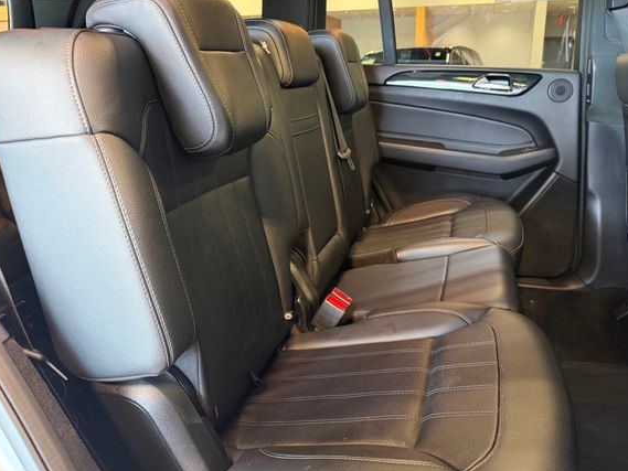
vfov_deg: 51.3
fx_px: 490
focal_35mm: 27
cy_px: 210
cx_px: 326
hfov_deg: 65.3
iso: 640
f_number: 1.78
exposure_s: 1/40
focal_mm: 6.76
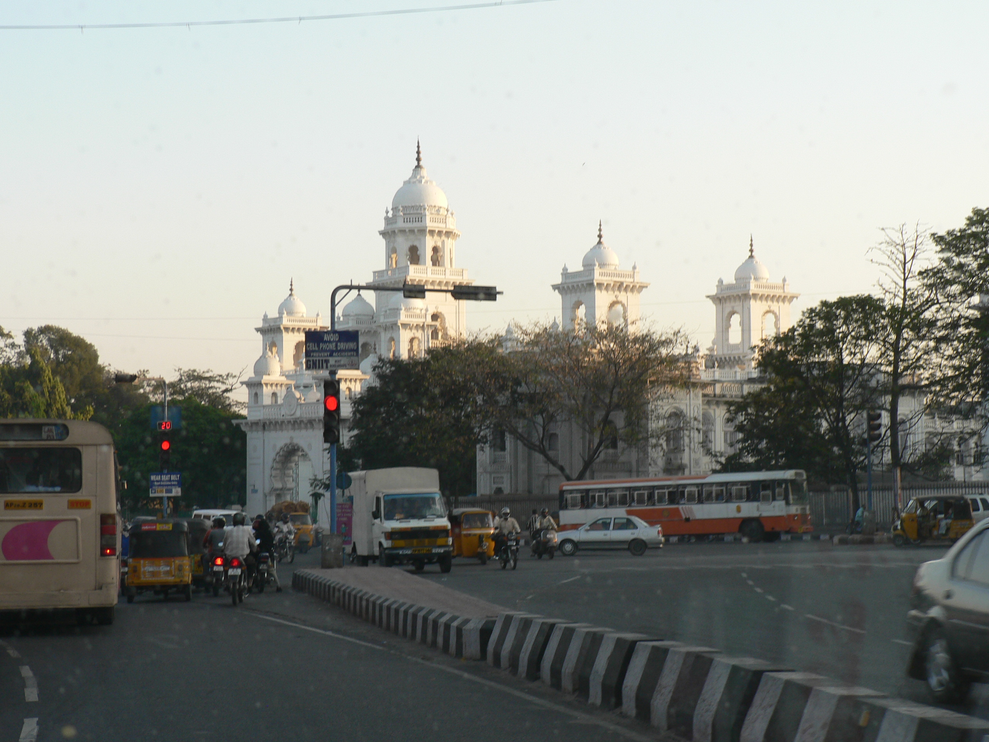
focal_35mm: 67
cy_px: 371
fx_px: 1914
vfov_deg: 21.9
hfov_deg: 29.0
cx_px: 494
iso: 80
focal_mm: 11.2
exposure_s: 1/125
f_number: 4
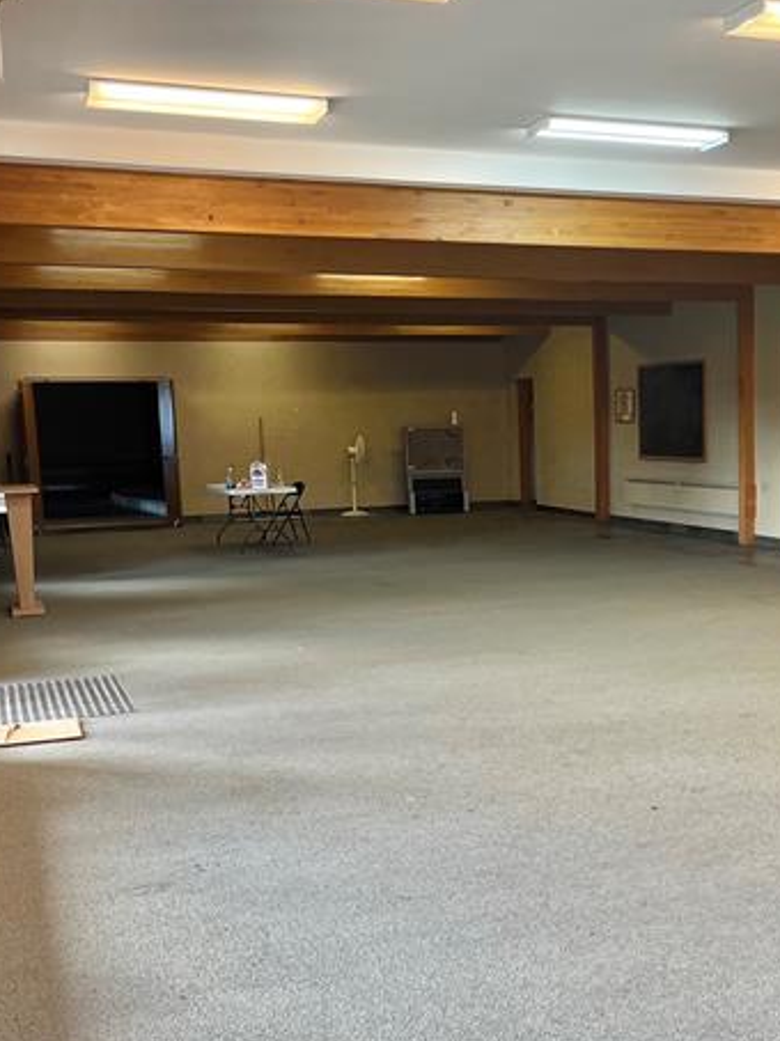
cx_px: 592
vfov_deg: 42.9
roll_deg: +1.3
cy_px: 592
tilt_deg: -6.6
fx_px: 1323
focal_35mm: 44
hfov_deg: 32.2
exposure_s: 1/122
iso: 100
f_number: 1.6
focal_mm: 5.1
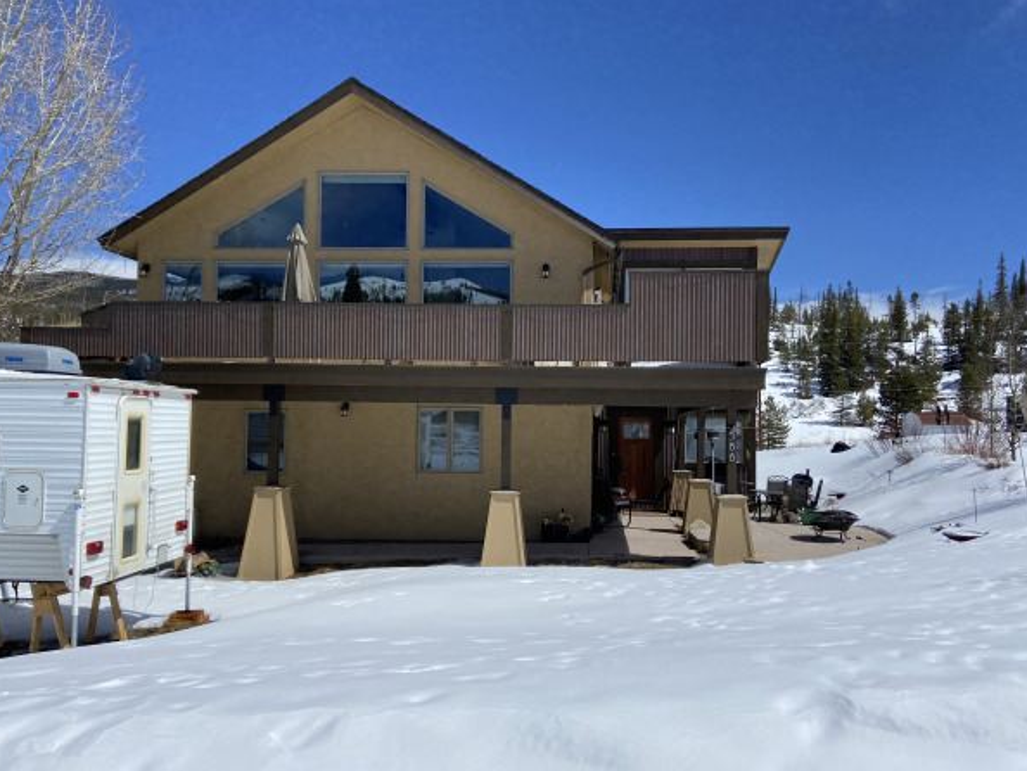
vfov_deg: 49.7
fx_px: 831
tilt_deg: +1.5
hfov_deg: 63.4
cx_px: 534
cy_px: 411
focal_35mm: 28
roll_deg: -0.8
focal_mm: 4.25
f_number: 1.8
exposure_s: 1/7194
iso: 32
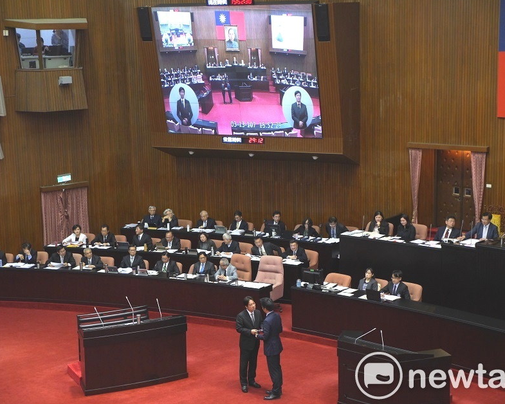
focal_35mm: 74
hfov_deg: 25.7
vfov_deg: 20.7
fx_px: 1106
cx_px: 270
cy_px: 201
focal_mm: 35
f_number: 2.8
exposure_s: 1/125
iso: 800
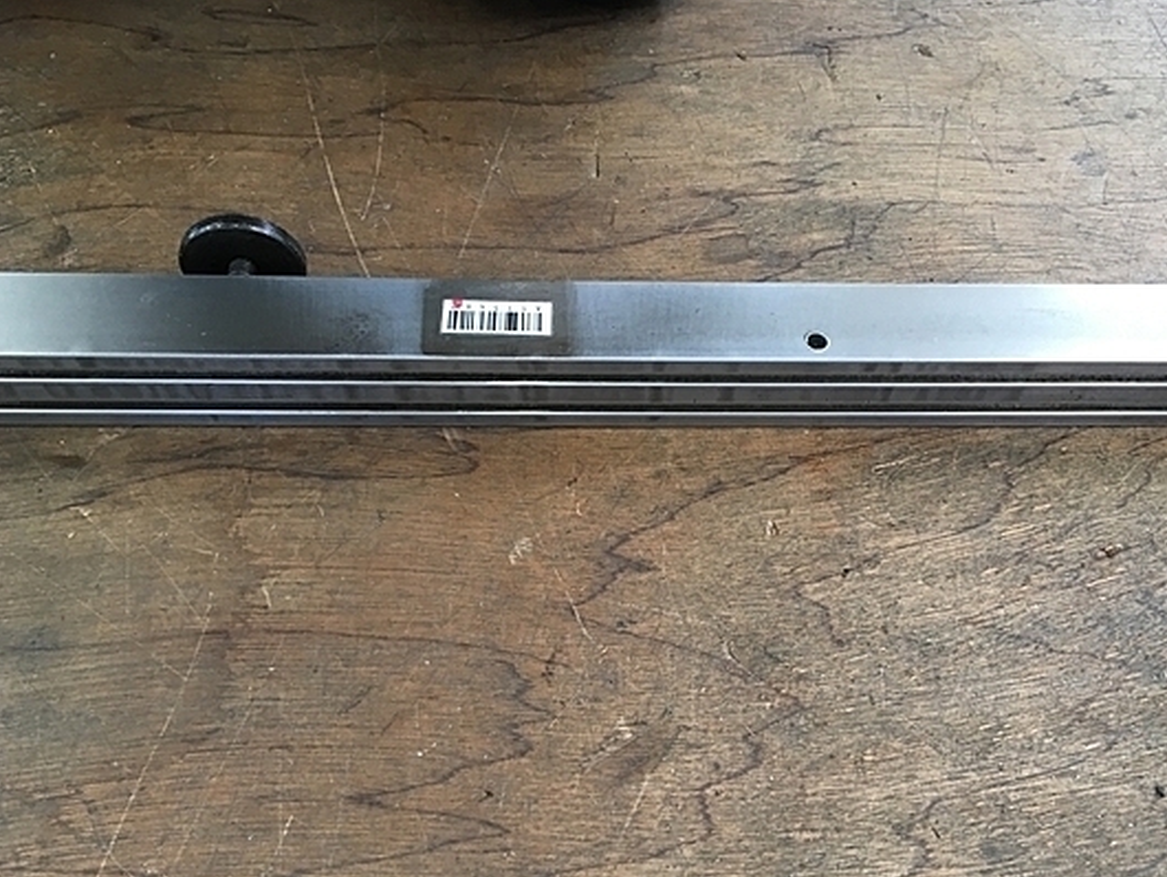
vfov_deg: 40.6
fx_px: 1180
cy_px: 518
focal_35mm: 35
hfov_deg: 52.5
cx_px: 656
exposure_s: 1/30
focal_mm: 4.15
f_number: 2.2
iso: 64
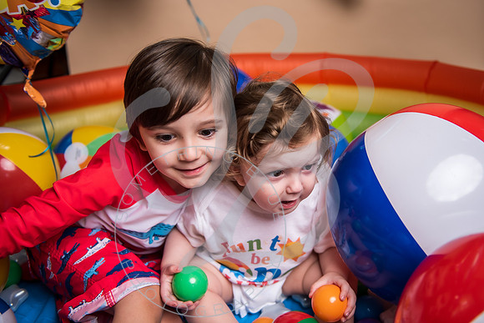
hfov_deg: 49.7
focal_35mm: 39
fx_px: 522
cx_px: 261
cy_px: 149
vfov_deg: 34.3
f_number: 2.8
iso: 125
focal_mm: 36
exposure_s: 1/125
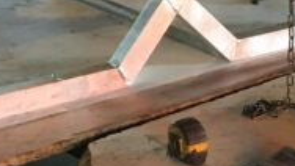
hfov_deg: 16.1
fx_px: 1010
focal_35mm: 129
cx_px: 328
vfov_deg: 9.4
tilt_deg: -19.3
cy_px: 61
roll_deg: +0.7
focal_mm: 4.15
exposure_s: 1/30
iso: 160
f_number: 2.2
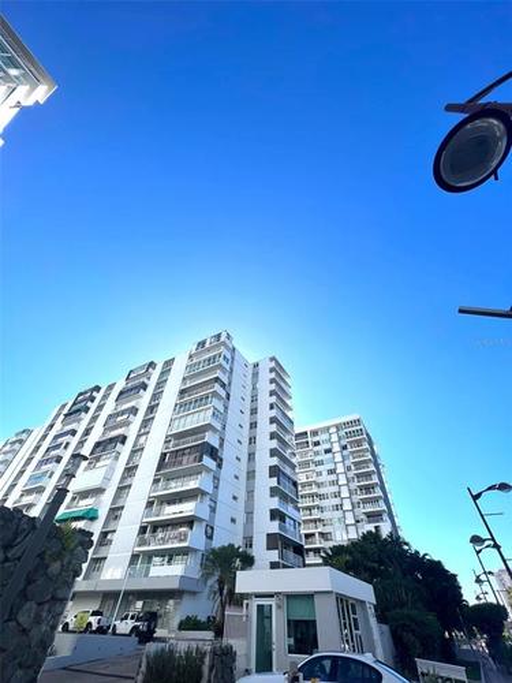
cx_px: 256
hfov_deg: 89.9
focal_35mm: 13
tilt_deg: +46.4
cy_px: 342
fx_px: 256
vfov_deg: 106.2
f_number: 1.8
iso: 32
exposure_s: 1/1357
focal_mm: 1.57
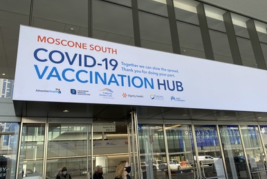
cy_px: 93
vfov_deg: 46.5
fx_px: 208
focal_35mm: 28
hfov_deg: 65.4
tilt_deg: +15.5
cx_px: 137
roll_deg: +4.9
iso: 32
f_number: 1.8
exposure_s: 1/249
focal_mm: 4.25
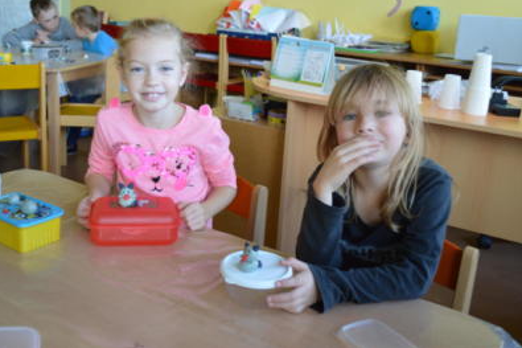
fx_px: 551
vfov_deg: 34.8
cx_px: 221
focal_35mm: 38
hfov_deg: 50.5
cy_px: 132
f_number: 3.8
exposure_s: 1/40
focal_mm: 20
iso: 400
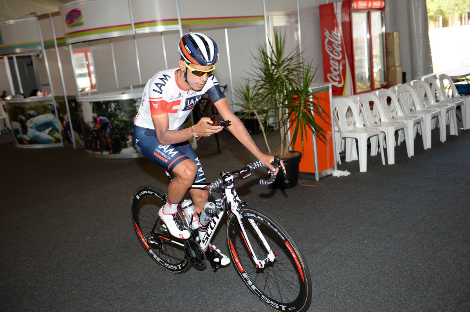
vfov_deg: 35.0
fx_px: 496
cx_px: 235
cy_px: 156
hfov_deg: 50.7
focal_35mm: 38
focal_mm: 38
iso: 200
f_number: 2.8
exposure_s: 1/250
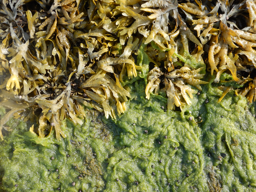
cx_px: 128
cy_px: 96
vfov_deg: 32.9
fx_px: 325
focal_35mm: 44
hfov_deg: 42.9
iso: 180
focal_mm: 7.8
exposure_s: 1/250
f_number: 4.3
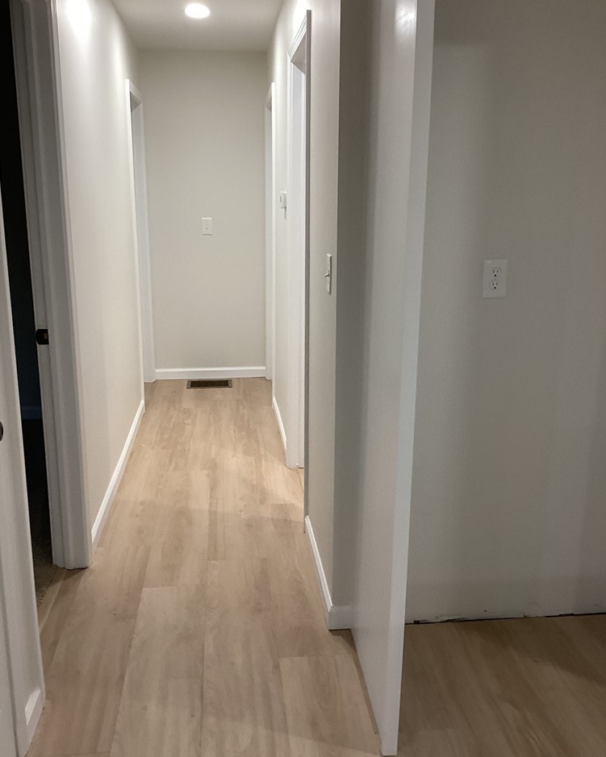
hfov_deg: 44.5
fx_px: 740
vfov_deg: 54.2
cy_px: 372
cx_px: 303
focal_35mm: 33
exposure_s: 1/60
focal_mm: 3.3
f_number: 2.4
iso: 160
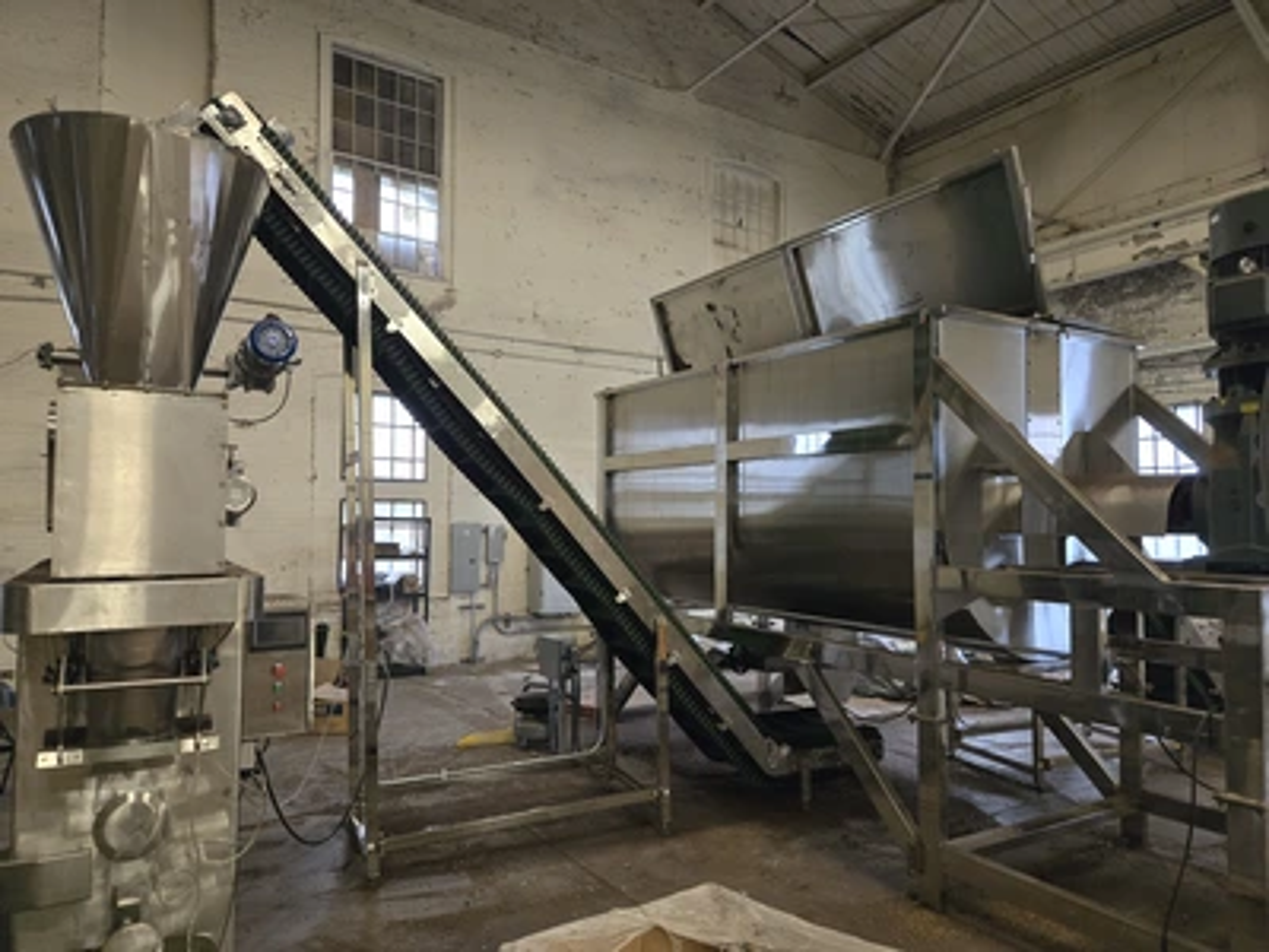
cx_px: 634
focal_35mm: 23
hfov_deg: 73.9
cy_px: 476
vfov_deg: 58.9
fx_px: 843
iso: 1000
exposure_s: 1/120
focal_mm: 5.4
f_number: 1.8
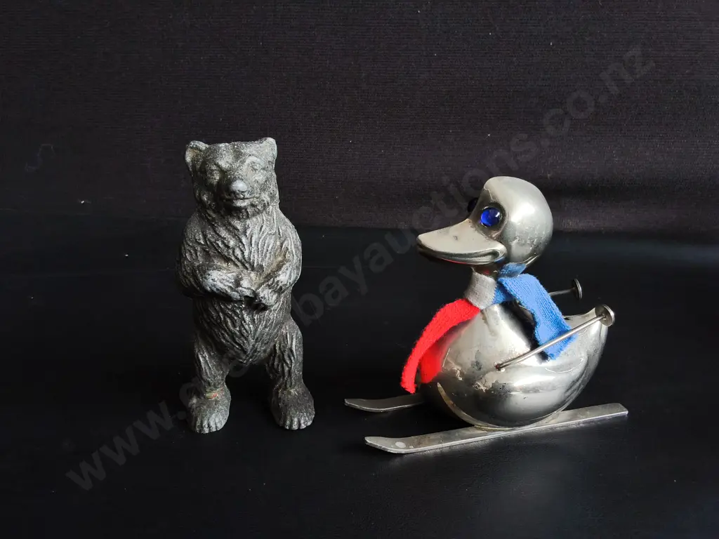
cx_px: 360
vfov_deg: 51.4
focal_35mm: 27
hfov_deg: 65.3
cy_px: 270
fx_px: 561
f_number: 2
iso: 125
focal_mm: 2.87
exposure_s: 1/100
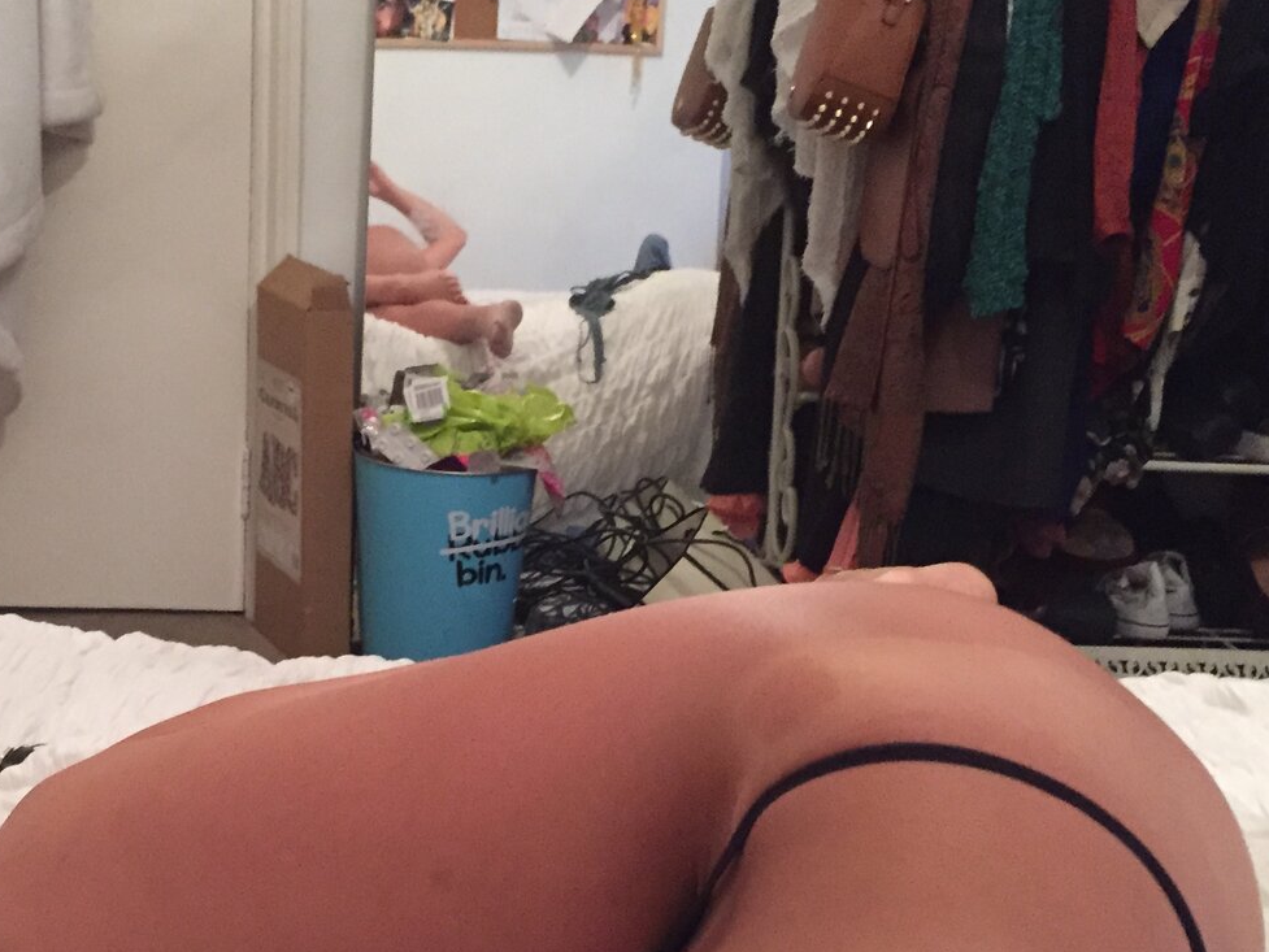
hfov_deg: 33.6
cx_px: 461
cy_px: 623
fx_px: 2090
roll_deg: -2.5
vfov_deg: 25.5
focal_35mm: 57
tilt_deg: -15.9
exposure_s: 1/15
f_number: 2.2
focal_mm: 4.15
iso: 320
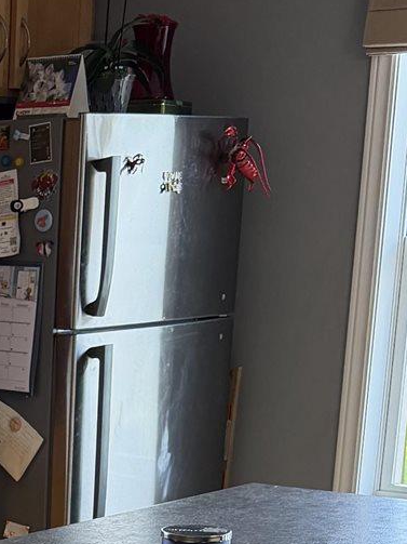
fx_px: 1725
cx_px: -248
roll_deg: +0.3
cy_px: 645
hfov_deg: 12.6
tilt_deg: -15.0
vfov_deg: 17.1
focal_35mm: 110
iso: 160
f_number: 1.78
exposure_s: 1/211
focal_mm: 6.76
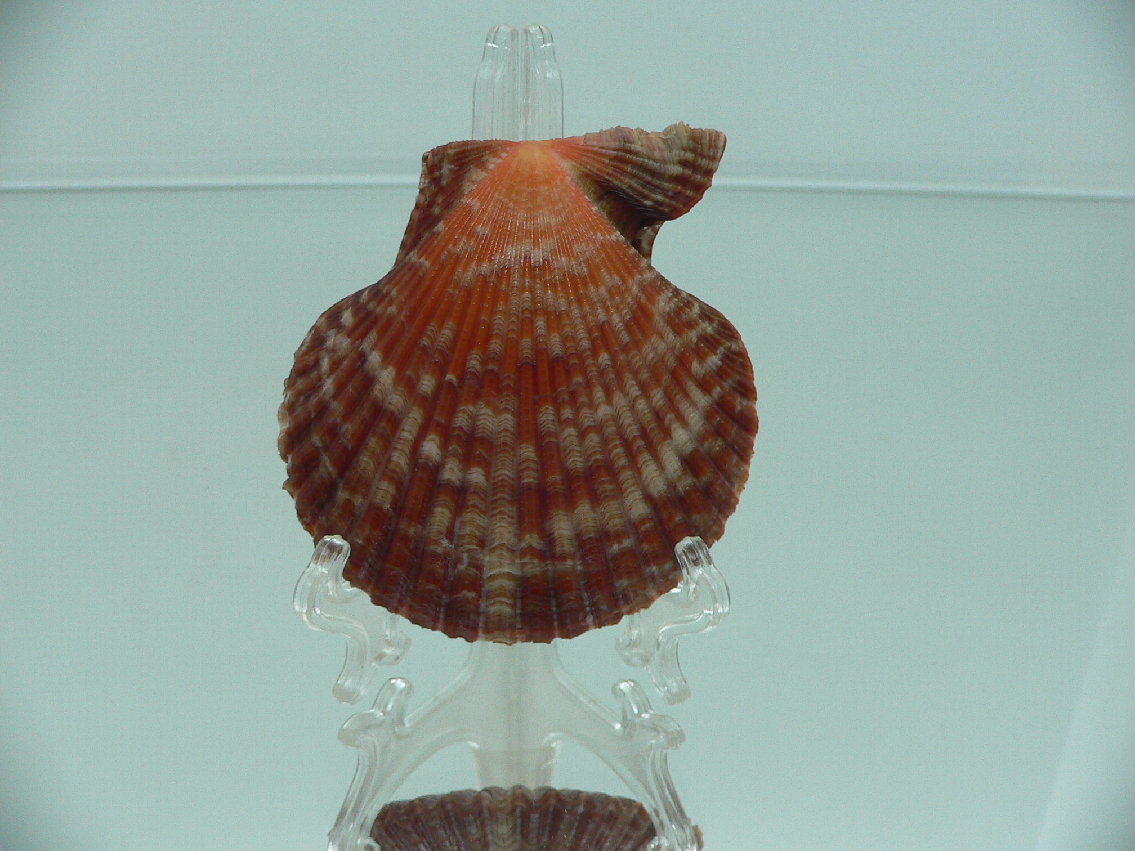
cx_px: 568
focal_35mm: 35
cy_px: 426
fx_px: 1148
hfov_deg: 52.6
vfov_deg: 40.7
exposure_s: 1/60
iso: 100
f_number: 2.8
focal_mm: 4.6
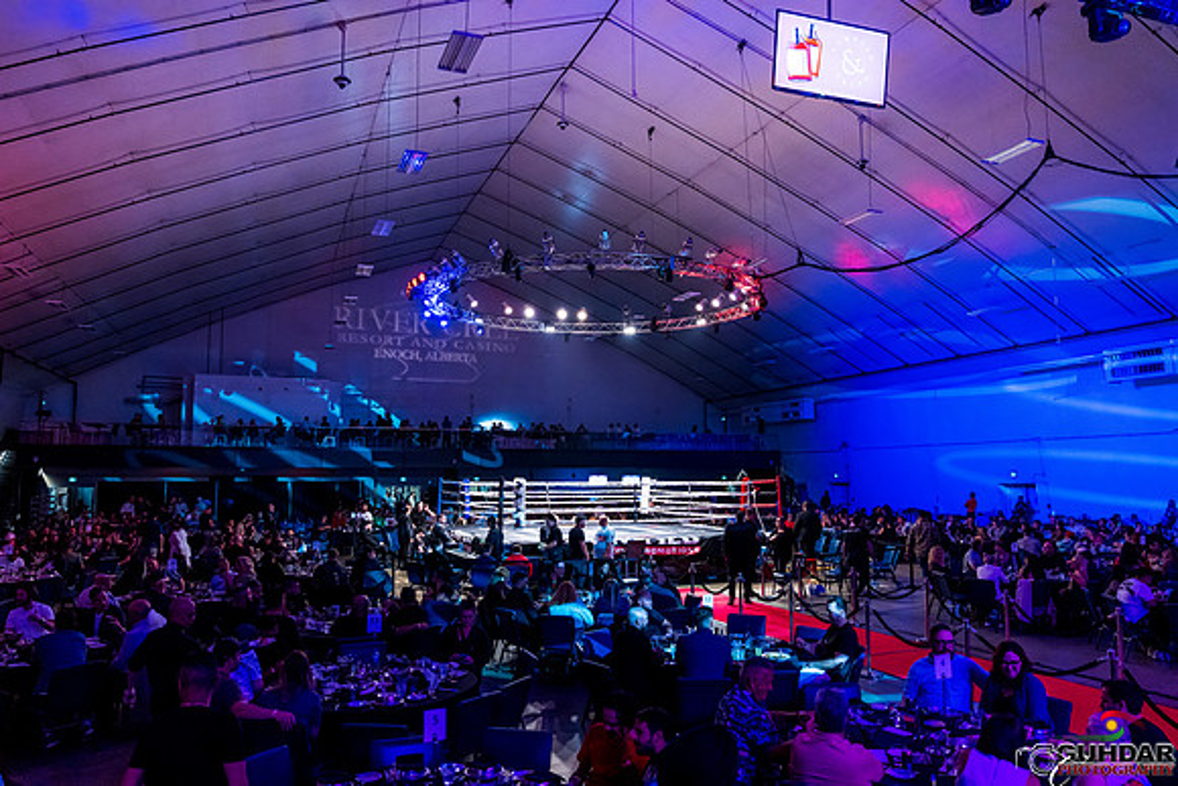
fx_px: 831
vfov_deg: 50.6
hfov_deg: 70.7
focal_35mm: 25
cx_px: 589
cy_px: 393
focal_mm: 24
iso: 4000
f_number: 3.5
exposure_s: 1/160
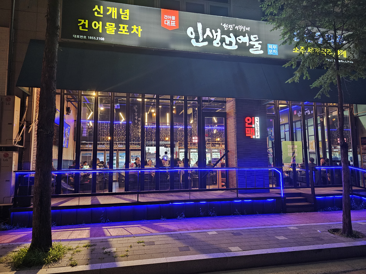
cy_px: 137
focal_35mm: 23
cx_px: 183
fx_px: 243
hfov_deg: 73.9
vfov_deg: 58.9
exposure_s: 1/24
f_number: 1.7
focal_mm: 6.3
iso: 640
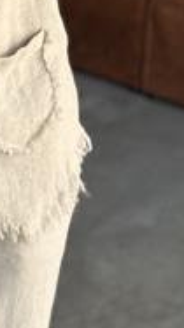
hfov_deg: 9.9
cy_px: -16
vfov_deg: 17.5
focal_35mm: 119
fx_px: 1034
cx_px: -81
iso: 100
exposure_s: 1/90
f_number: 1.78
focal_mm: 6.76
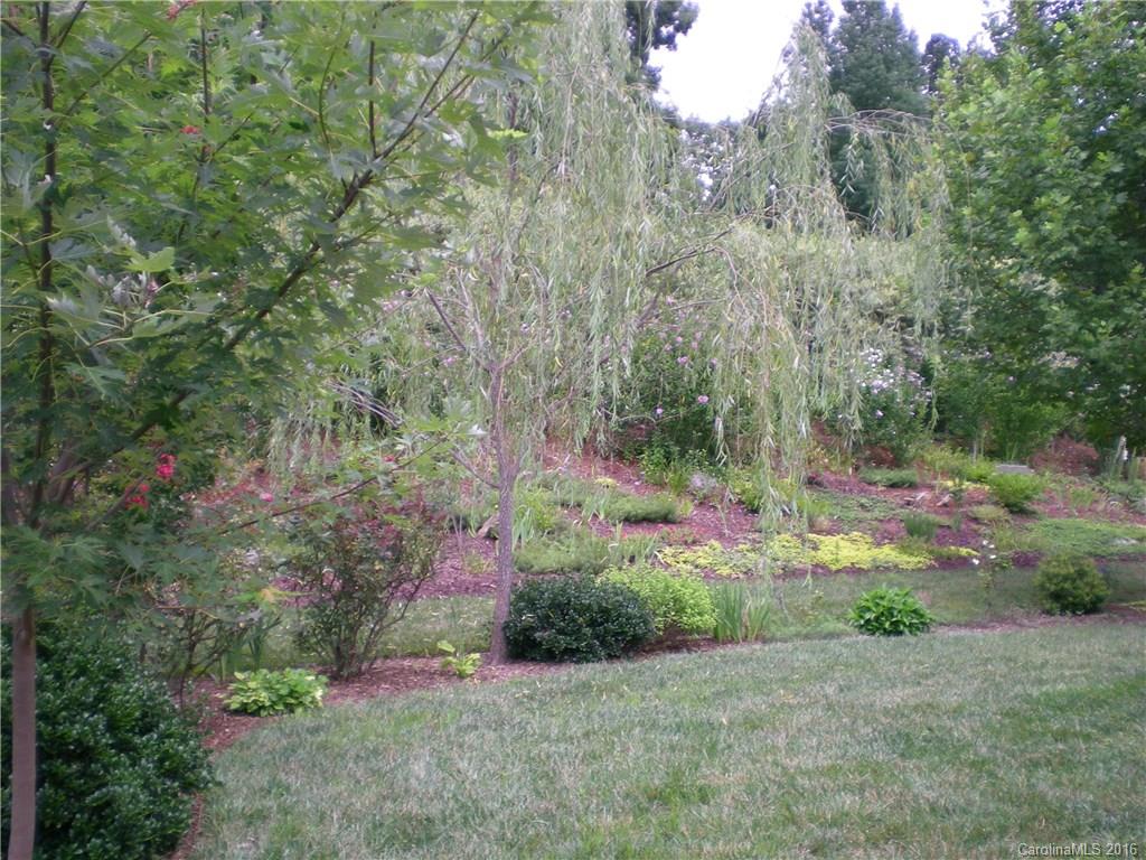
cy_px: 430
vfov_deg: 37.7
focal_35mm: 38
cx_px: 573
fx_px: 1258
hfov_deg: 49.0
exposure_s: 1/151
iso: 50
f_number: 3.1
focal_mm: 6.3
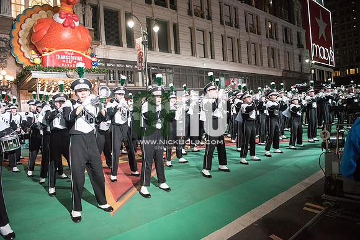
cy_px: 120
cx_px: 180
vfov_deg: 53.2
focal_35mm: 24
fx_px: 240
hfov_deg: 73.7
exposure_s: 1/1250
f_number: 2.8
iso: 8000
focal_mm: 24
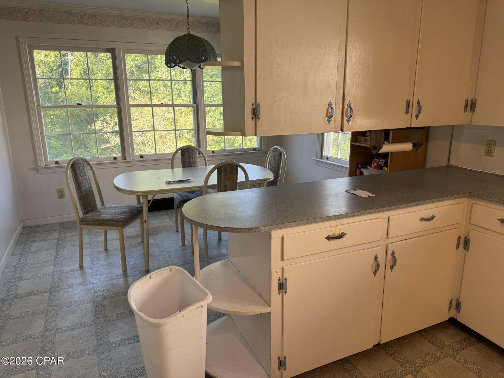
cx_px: 252
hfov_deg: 71.6
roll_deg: +0.5
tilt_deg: -12.5
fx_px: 349
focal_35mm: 24
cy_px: 189
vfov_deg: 56.8
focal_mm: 6.76
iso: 64
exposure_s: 1/121
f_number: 1.78
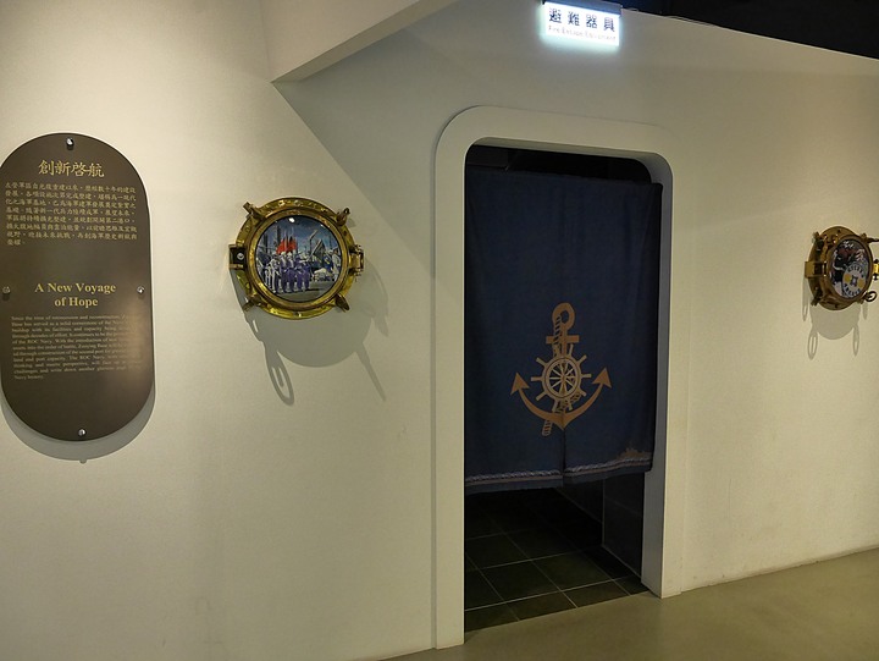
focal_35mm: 24
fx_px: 610
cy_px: 330
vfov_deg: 56.9
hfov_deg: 71.6
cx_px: 440
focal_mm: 12
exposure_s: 1/30
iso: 1600
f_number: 4.5
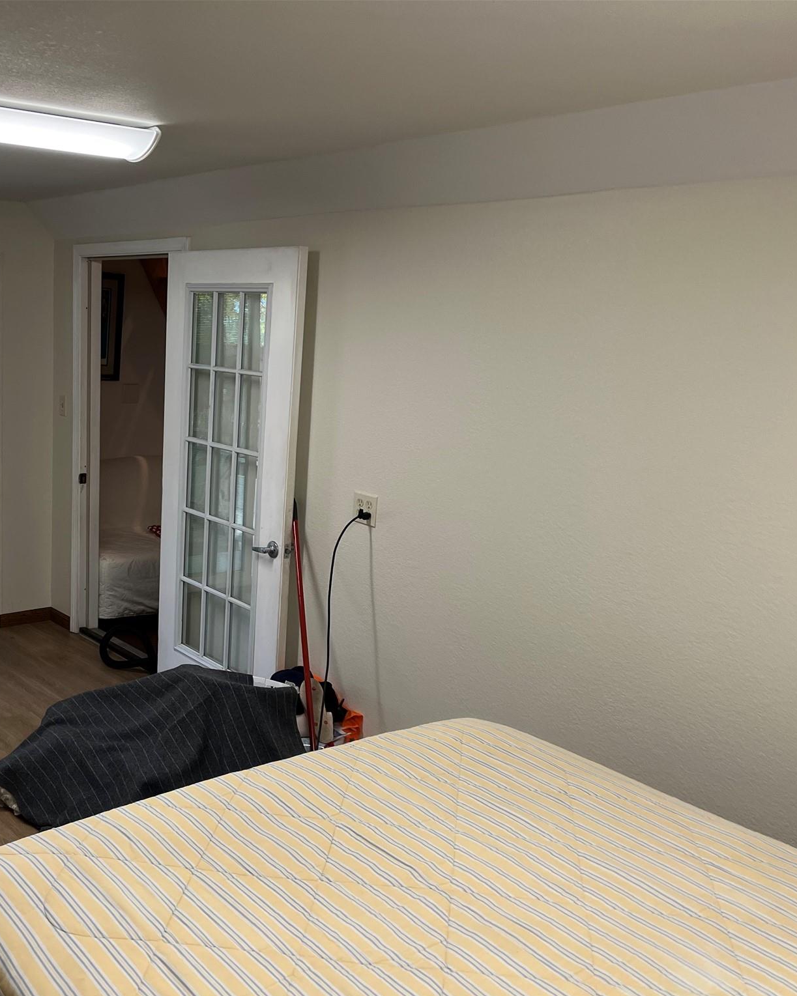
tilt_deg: -11.5
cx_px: 157
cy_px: 500
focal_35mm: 34
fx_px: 1003
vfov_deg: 52.8
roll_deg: -1.4
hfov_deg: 41.5
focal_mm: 5.1
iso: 80
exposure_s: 1/120
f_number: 1.6
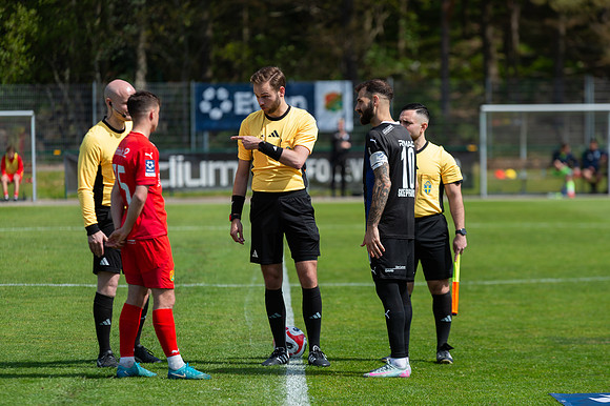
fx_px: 3418
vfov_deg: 6.8
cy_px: 203
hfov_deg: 10.2
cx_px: 305
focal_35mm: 202
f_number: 4
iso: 100
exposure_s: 1/1000
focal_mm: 200
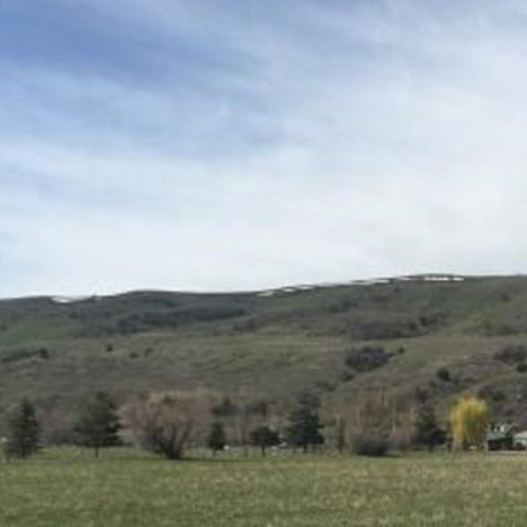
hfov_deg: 24.1
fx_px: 1188
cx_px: 499
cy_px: 369
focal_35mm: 69
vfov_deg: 24.8
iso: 25
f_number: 2.2
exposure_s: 1/2959
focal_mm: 4.15
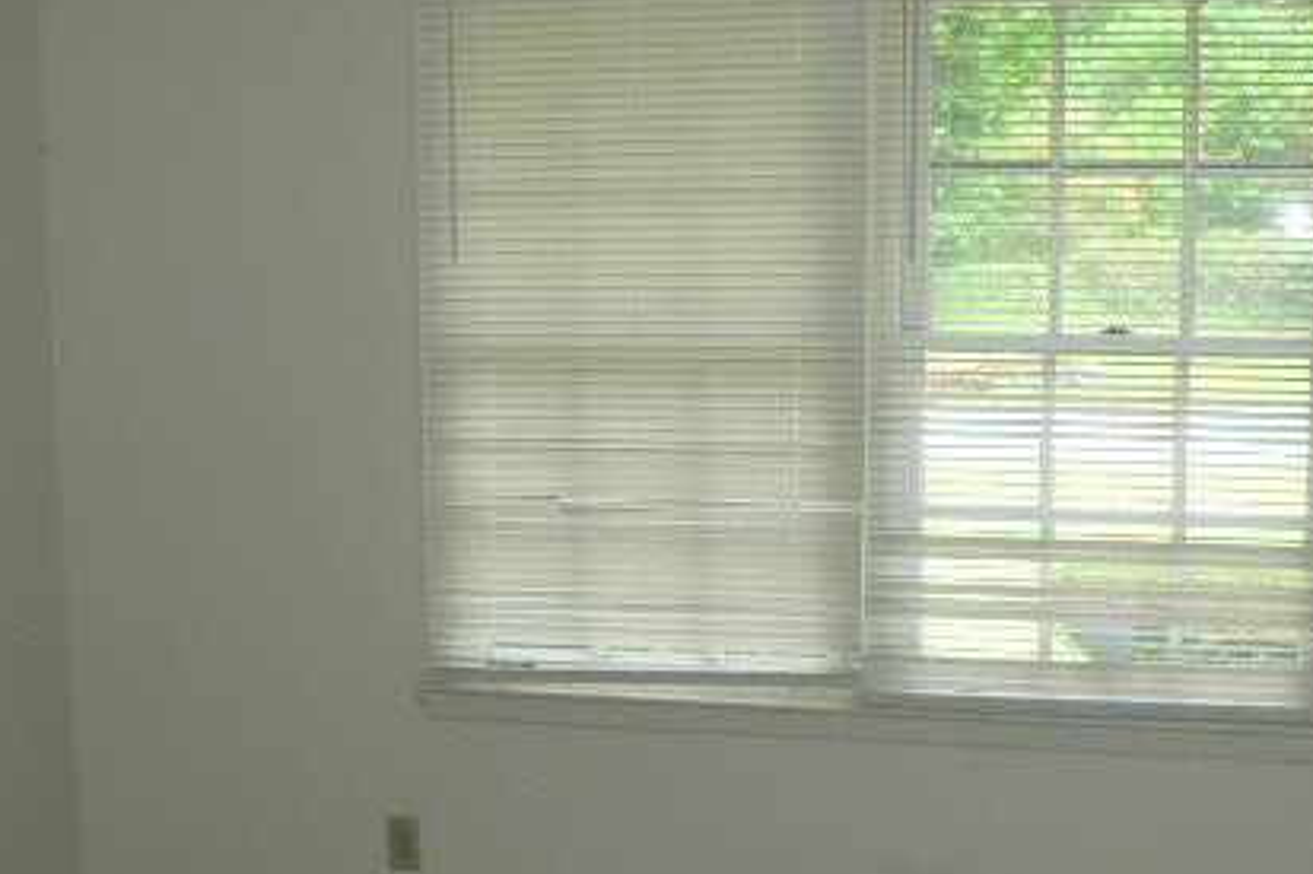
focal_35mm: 58
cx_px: 801
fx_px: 2114
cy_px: 696
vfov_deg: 23.0
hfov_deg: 34.4
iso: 80
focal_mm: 6
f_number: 2.8
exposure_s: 1/50
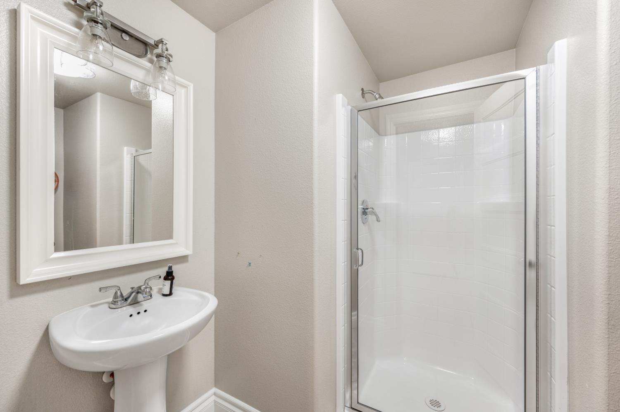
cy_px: 206
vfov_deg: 81.1
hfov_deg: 104.3
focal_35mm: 14
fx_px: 241
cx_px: 310
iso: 450
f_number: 4
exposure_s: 1/15
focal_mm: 14
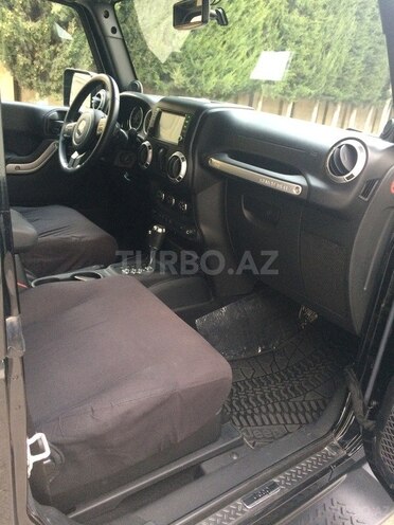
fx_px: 440
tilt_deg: -22.0
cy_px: 262
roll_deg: -6.3
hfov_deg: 48.2
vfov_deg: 61.7
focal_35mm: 29
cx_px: 197
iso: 320
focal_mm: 4.15
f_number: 2.2
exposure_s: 1/33
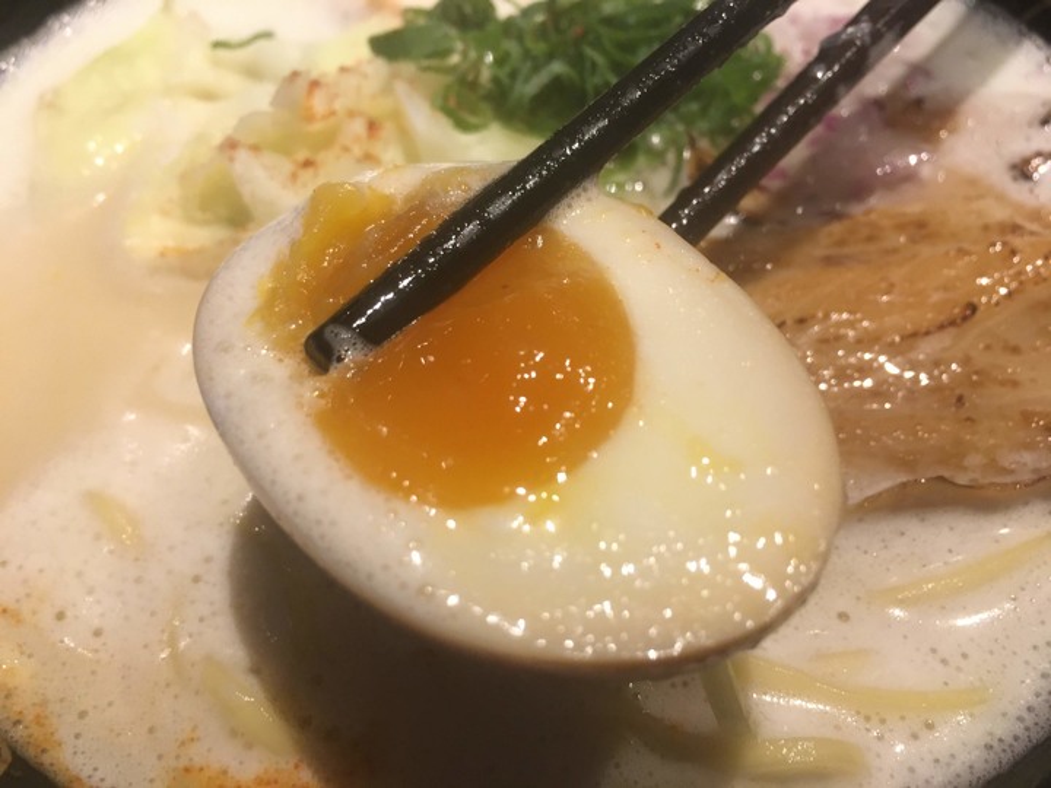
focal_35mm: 29
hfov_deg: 61.7
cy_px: 394
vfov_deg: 48.2
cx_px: 526
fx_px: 880
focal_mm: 4.15
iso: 100
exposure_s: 1/30
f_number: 2.2
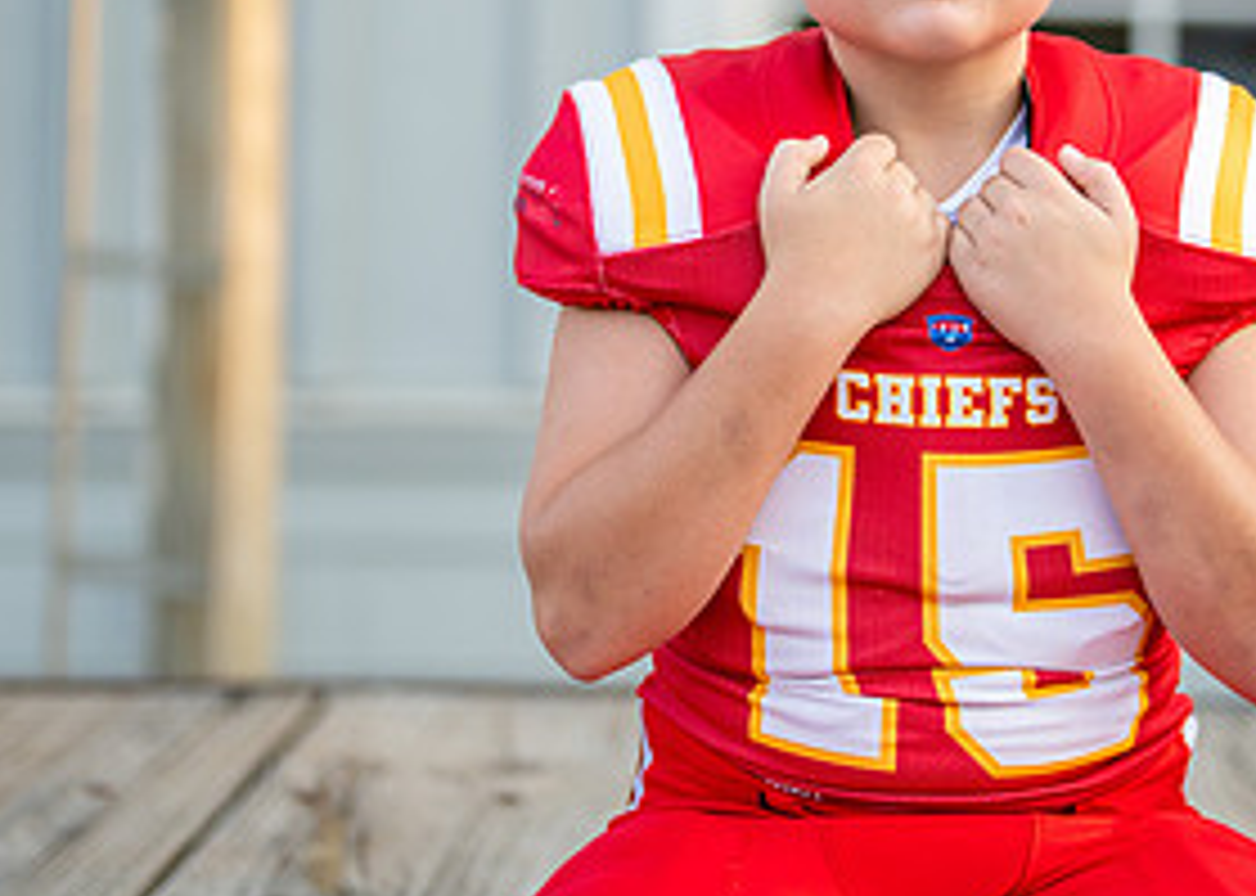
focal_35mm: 119
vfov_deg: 12.0
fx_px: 4243
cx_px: 960
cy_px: 139
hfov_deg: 16.7
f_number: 1.2
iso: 200
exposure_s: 1/2500
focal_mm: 50
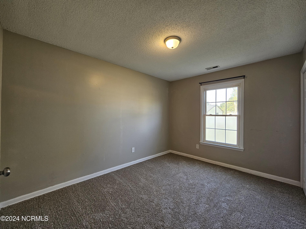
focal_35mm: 13
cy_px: 114
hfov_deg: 106.2
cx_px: 153
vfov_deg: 89.9
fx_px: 115
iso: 100
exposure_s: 1/60
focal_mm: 2.2
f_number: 2.2
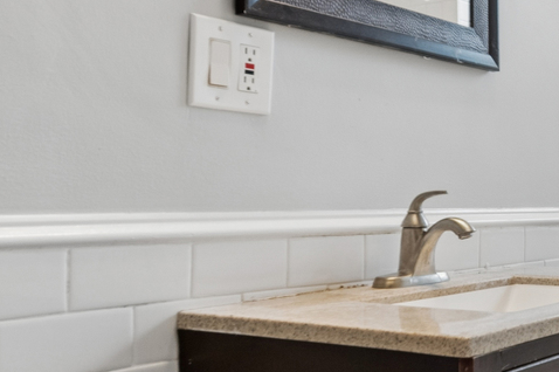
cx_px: 656
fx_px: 791
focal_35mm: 51
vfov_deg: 26.4
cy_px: 207
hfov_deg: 32.7
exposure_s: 1/20
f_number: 8
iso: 400
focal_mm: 10
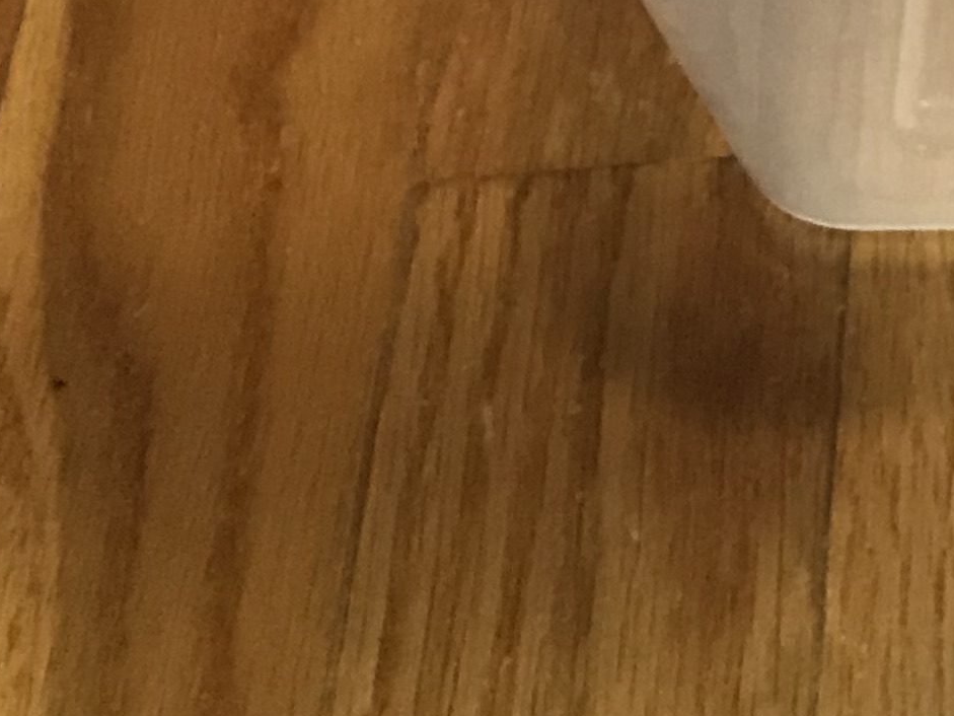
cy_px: -255
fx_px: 3308
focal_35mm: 120
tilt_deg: -50.6
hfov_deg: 14.0
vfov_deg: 11.9
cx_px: 1884
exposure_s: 1/15
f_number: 1.8
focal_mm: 3.99
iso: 64
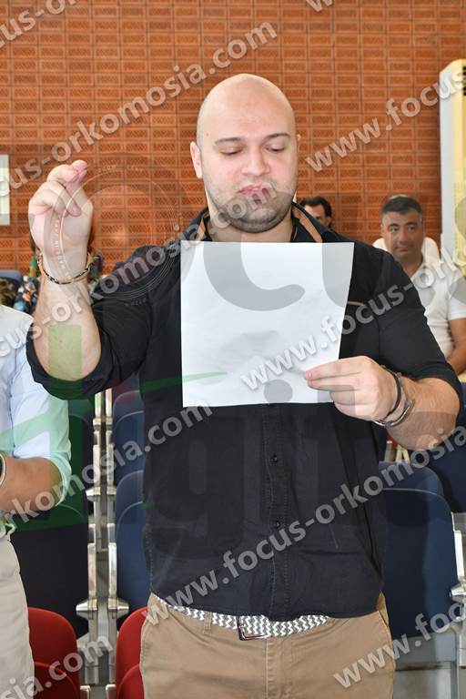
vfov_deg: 35.1
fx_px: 1107
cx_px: 233
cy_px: 350
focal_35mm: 57
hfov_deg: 23.8
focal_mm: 38
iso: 1400
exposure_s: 1/60
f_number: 8
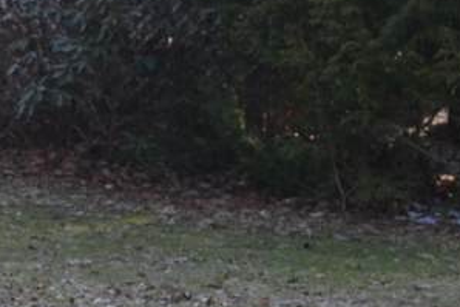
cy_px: -130
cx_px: -210
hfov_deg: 8.9
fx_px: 2878
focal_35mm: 225
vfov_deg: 6.1
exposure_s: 1/125
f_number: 5
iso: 110
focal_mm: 35
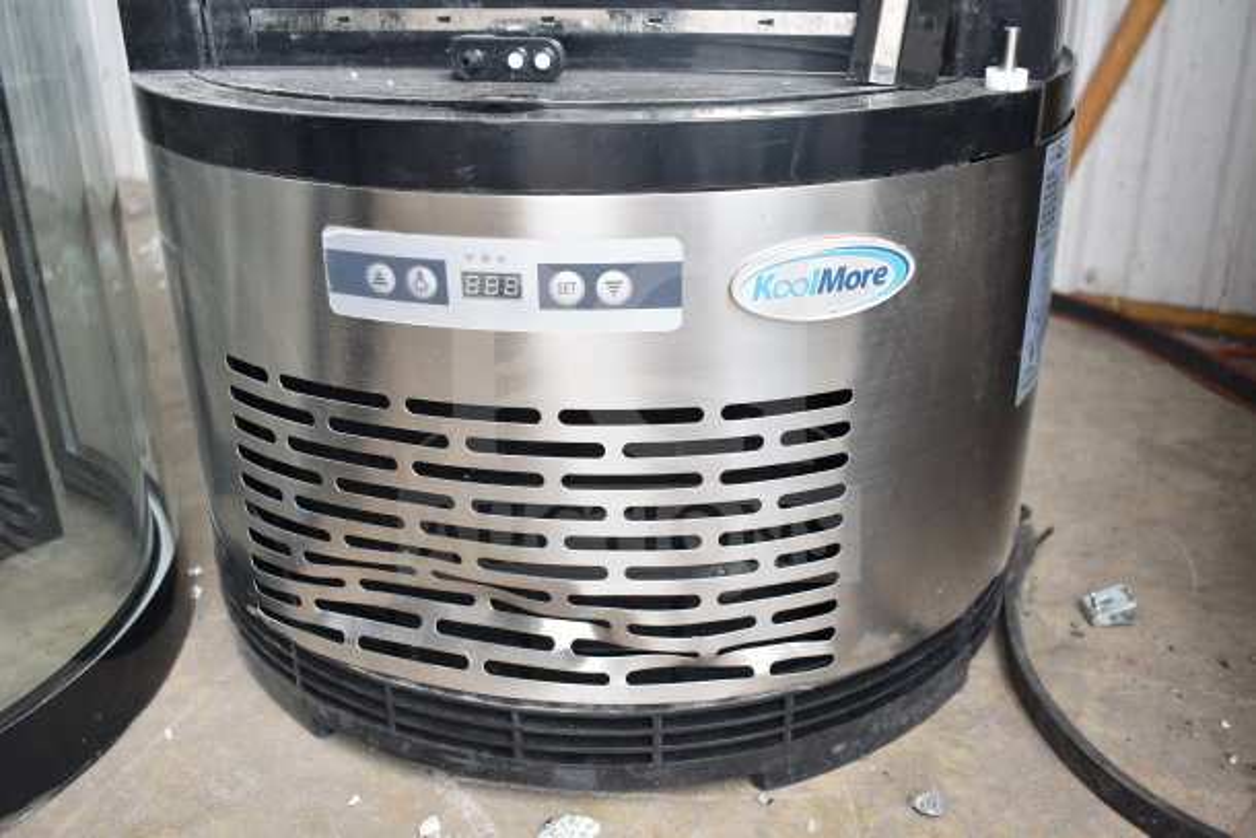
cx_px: 628
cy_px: 419
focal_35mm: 33
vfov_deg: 40.0
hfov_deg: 57.2
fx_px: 1152
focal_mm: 22
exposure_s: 1/50
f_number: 3.8
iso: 200
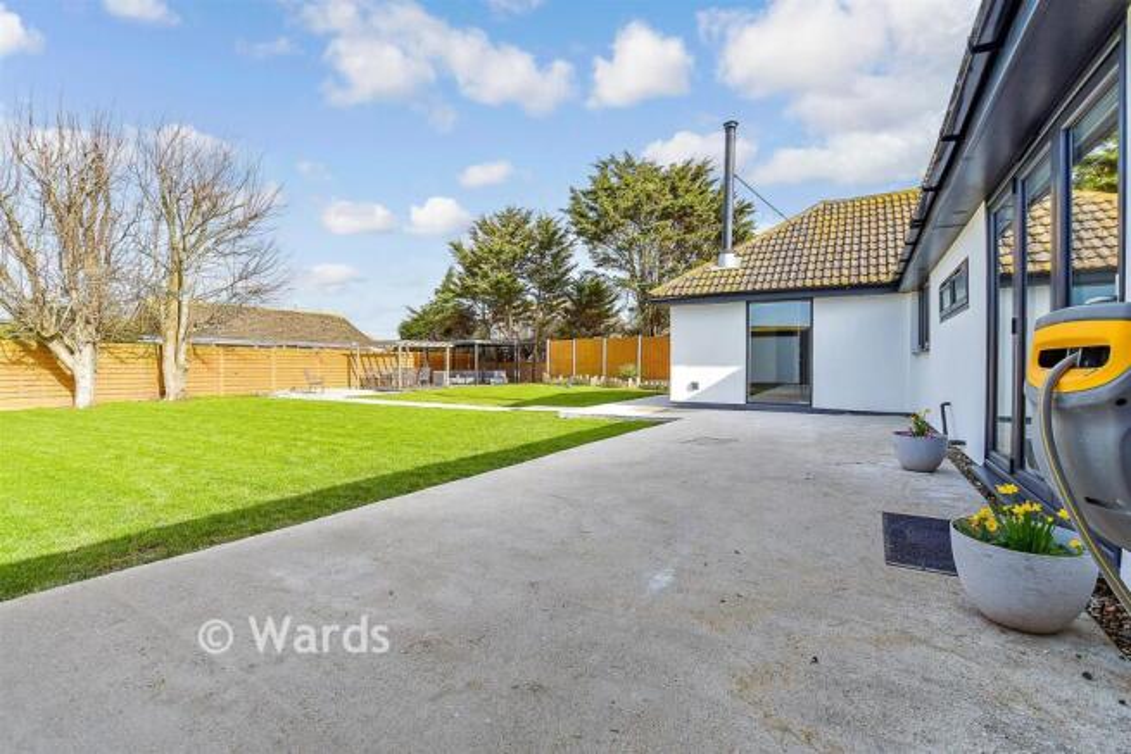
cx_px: 566
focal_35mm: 25
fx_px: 786
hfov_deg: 71.5
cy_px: 377
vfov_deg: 51.3
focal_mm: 17
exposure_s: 1/250
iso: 160
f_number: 8
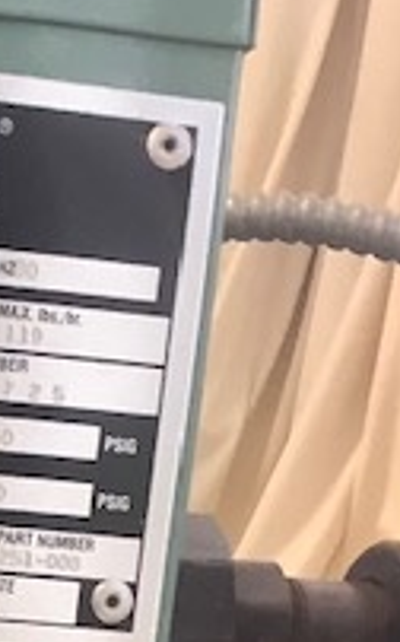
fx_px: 1817
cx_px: -276
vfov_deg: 18.3
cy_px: 890
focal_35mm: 104
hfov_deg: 11.8
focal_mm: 3.3
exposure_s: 1/60
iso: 250
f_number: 2.4
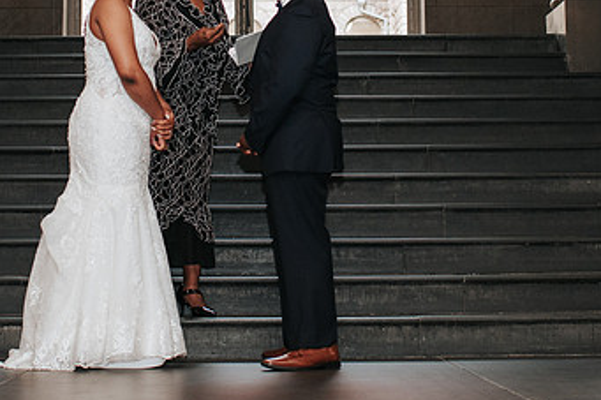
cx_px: 223
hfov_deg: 21.9
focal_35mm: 93
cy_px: 6
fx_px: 1552
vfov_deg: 14.5
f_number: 3.2
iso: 1000
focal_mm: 35
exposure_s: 1/125
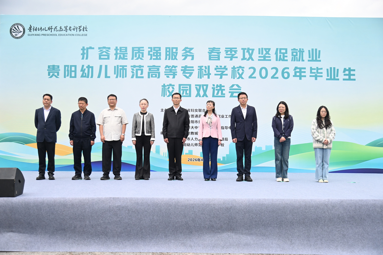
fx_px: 468
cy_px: 128
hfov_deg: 44.5
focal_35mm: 44
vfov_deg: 30.5
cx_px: 192
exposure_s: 1/8000
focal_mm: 44
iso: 1600
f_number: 4
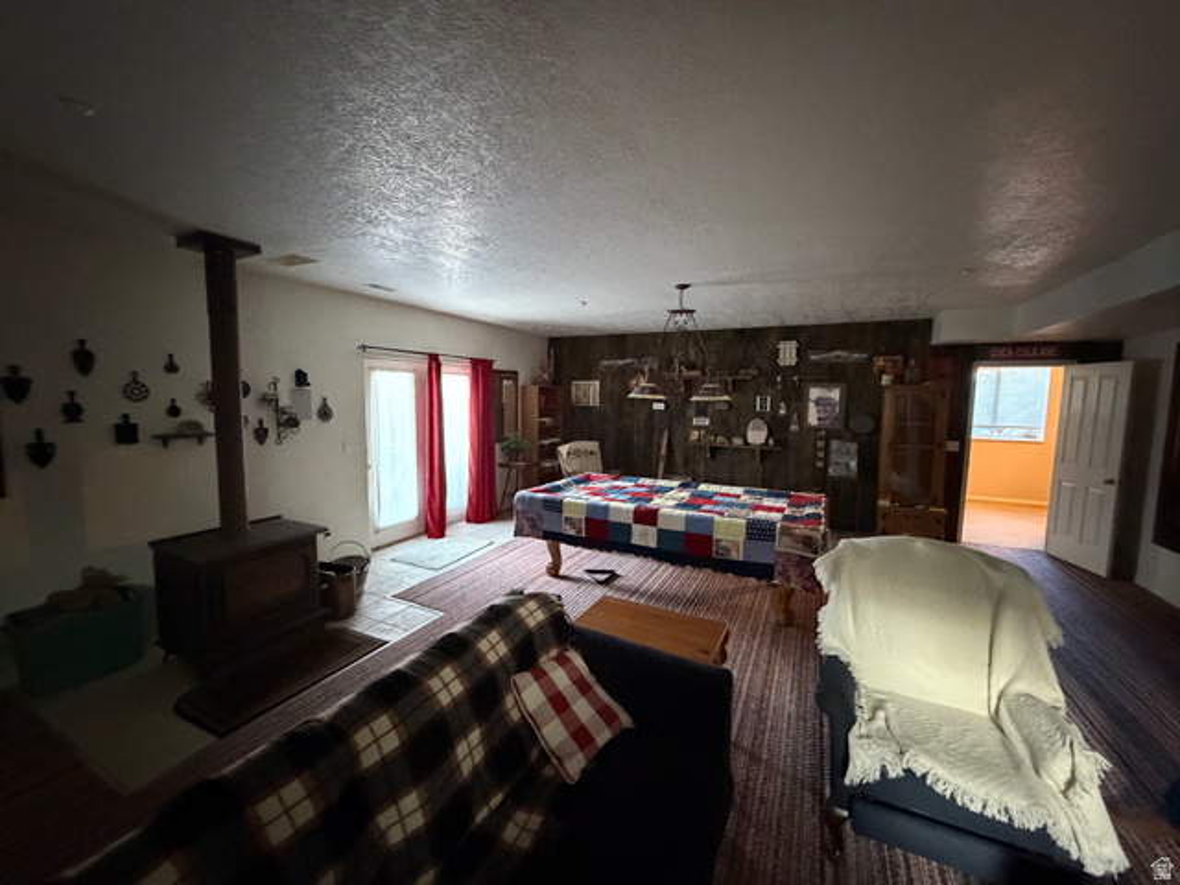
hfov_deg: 102.1
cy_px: 442
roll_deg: -0.6
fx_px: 477
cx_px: 590
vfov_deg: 85.7
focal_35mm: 14
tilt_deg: -4.7
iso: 1600
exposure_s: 1/40
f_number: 2.2
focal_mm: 2.22
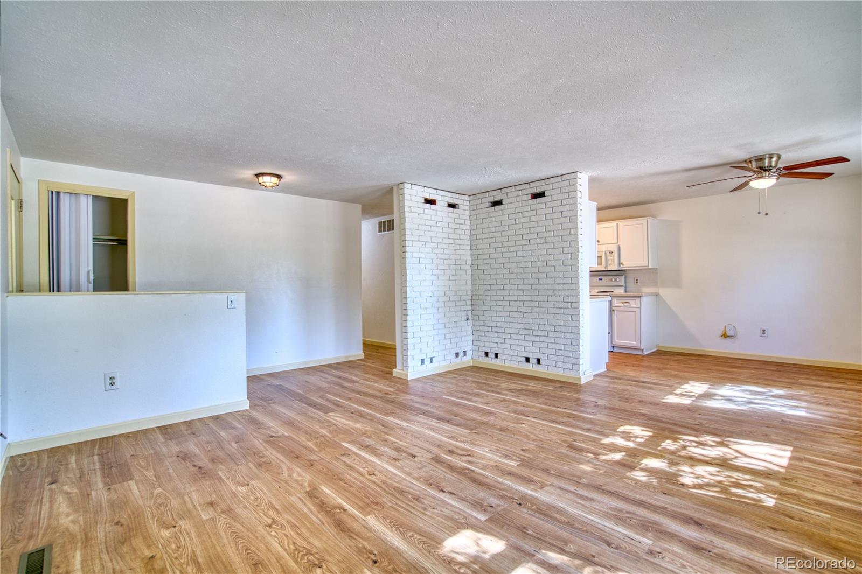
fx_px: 383
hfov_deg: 96.7
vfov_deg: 73.7
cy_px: 287
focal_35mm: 16
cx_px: 431
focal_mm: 16
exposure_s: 1/50
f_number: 4
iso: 500
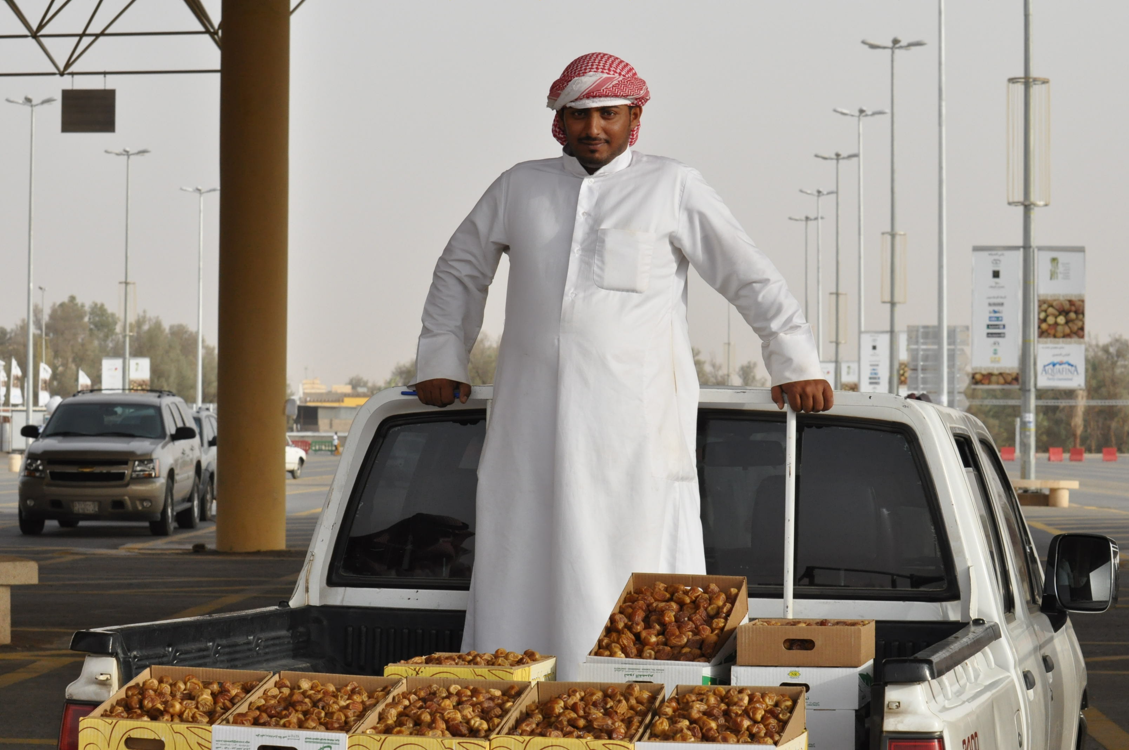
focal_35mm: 105
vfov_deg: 13.0
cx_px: 564
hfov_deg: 19.5
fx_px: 3289
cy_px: 375
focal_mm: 70
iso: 1000
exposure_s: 1/640
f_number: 13
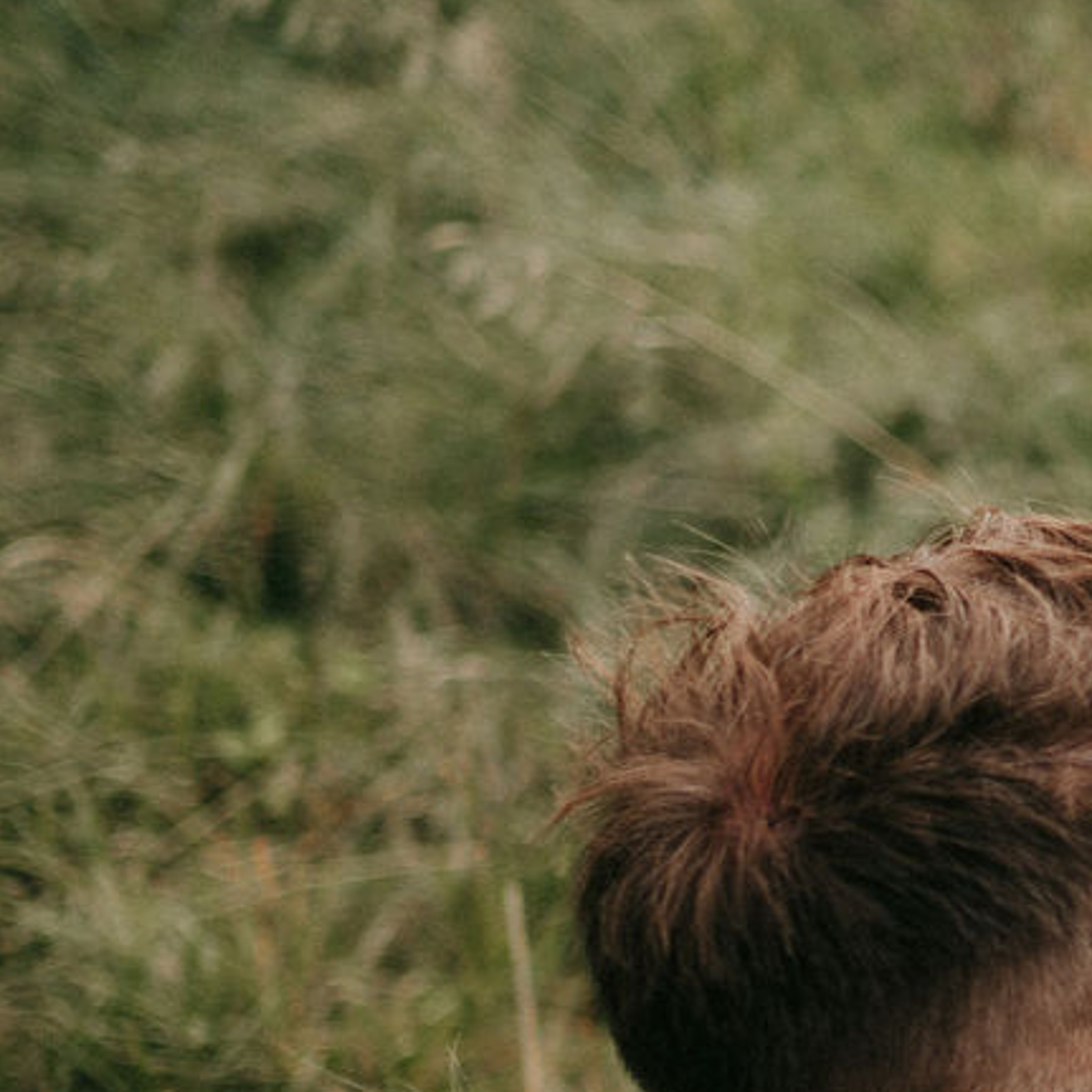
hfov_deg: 10.7
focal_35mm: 157
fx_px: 5603
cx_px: 1733
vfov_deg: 11.1
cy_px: 760
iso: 100
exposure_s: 1/640
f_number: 1.8
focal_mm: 35
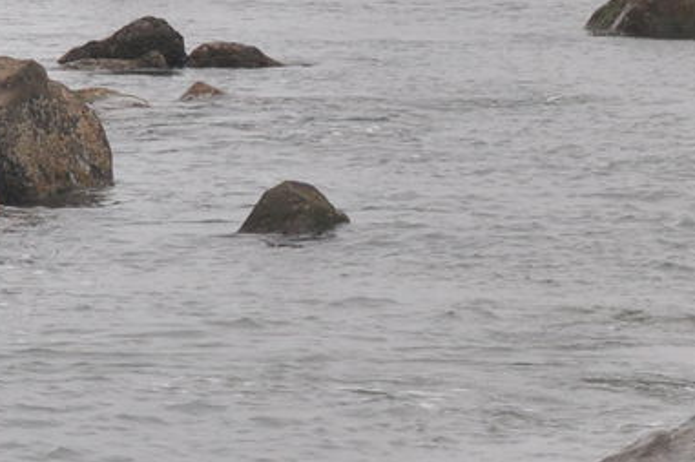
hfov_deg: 4.9
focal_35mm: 416
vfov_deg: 3.3
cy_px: -37
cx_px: 854
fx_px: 8011
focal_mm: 55
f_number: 11
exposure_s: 1/500
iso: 400
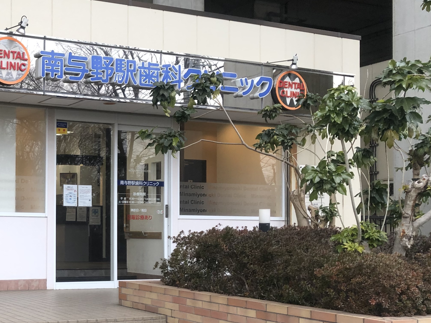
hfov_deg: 32.5
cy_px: 210
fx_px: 697
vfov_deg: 26.0
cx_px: 38
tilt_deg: +2.2
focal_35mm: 56
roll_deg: +0.3
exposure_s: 1/50
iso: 25
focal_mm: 4
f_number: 1.8
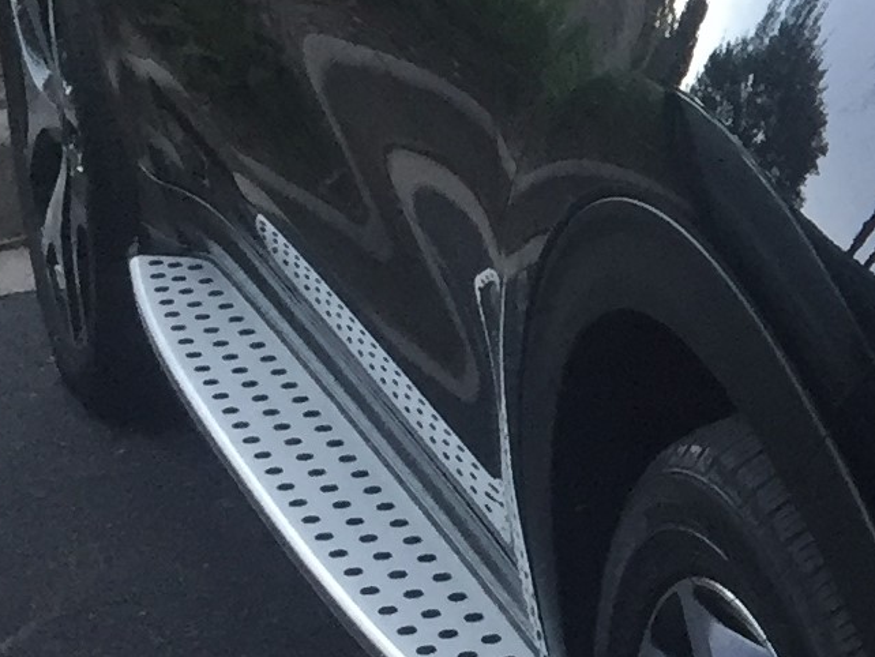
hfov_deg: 12.6
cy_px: 290
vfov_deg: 11.2
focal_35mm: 133
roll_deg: -1.8
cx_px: 1878
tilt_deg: -16.0
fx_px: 3363
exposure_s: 1/33
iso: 50
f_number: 2.2
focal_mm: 4.15
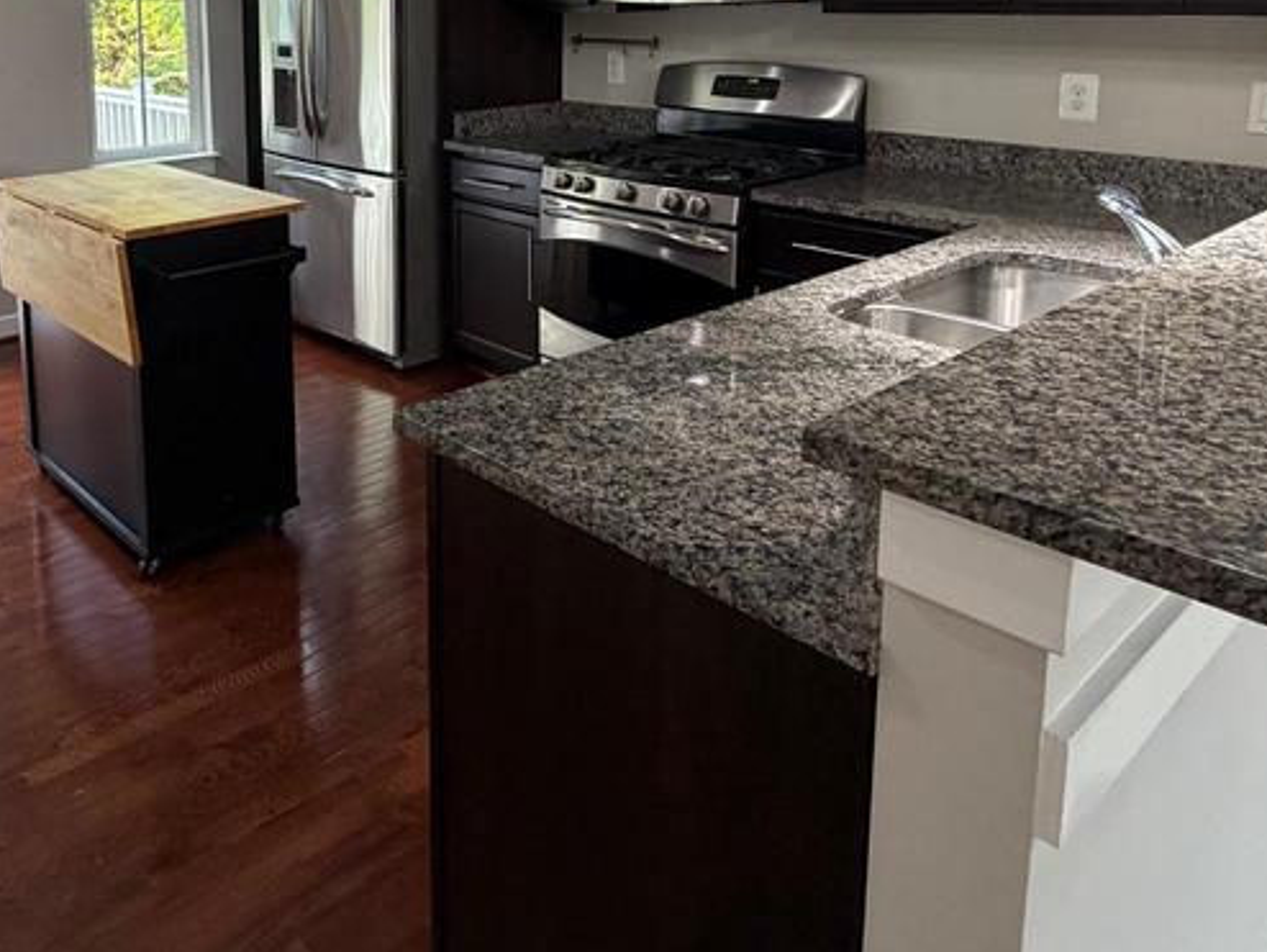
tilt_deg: -7.4
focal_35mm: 29
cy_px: 136
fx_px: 1062
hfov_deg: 59.9
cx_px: 403
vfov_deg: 44.8
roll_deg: +1.8
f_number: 2.2
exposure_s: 1/60
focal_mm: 2.22
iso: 320
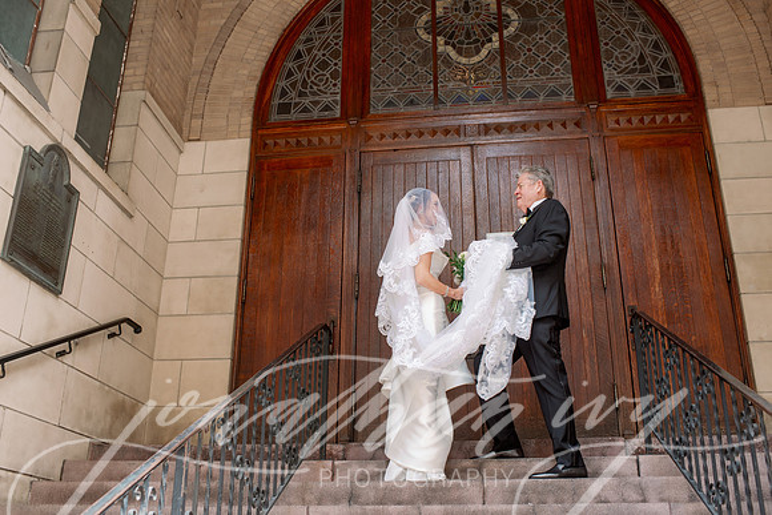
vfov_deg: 37.9
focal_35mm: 35
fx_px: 751
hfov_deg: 54.4
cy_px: 258
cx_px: 386
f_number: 4
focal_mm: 35
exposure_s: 1/125
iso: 100
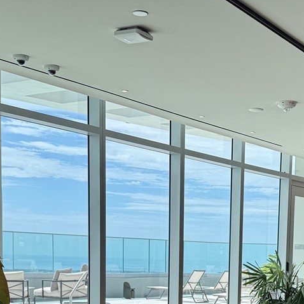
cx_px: 235
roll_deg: -1.8
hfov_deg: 24.0
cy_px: 333
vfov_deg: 22.9
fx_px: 705
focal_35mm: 71
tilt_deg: -3.5
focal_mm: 6.76
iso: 80
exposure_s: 1/1091
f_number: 1.78
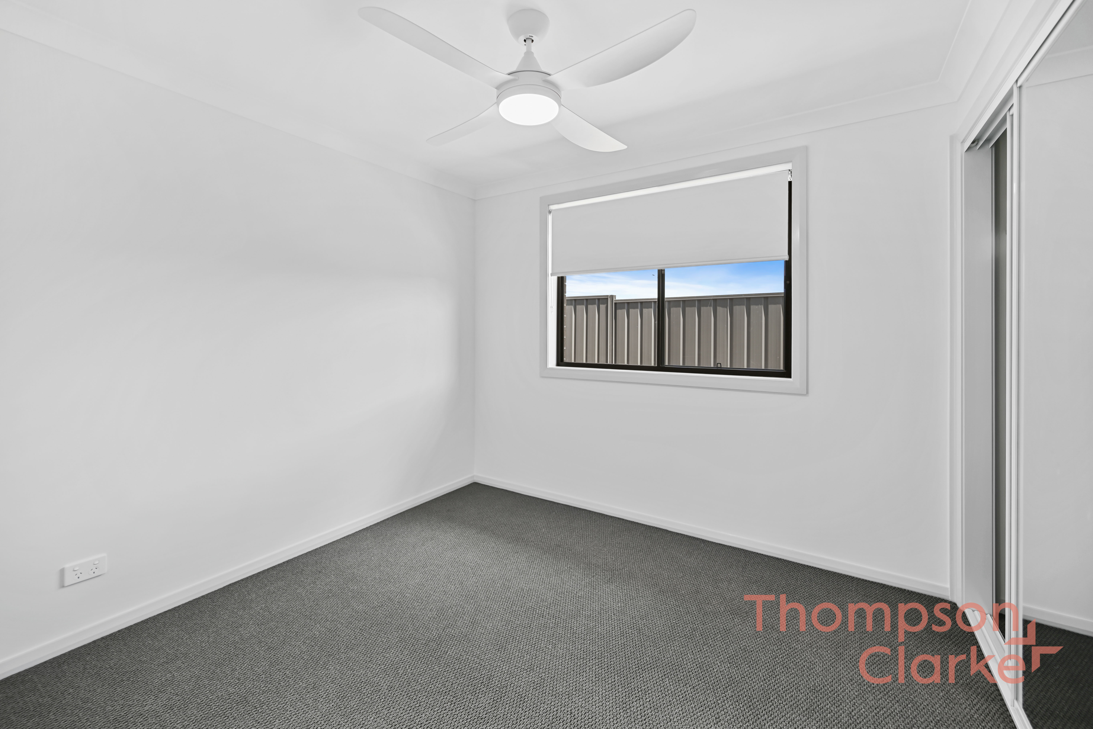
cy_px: 364
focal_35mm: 14
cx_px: 546
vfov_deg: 81.3
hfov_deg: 104.2
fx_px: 425
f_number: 4
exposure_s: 1/15
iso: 100
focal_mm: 14
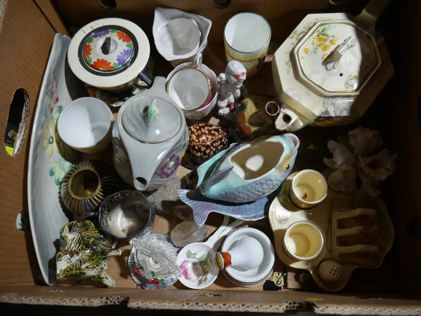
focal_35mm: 28
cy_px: 158
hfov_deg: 63.4
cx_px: 210
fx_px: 341
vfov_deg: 49.8
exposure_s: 1/60
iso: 250
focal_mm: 14
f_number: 3.5
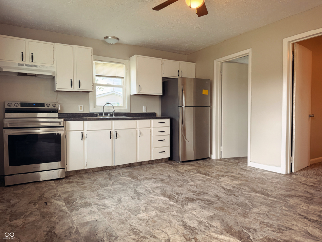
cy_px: 121
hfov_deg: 71.6
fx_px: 223
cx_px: 161
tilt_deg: -3.3
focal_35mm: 24
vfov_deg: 56.8
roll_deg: +0.1
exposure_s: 1/120
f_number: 1.78
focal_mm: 6.76
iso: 250
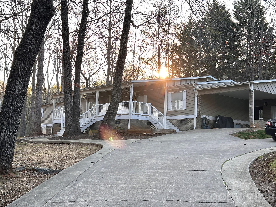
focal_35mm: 48
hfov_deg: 39.7
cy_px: 104
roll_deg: -1.9
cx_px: 138
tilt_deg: +6.8
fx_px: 383
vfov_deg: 30.3
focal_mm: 6.86
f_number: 1.78
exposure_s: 1/307
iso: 64
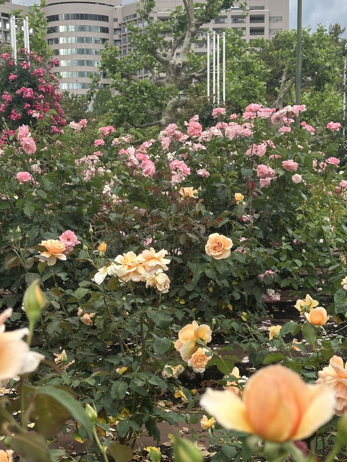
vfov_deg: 32.2
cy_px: 245
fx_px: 802
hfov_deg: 24.4
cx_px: 177
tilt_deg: -2.3
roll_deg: +1.3
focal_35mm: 60
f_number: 1.78
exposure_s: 1/797
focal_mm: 6.86
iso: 64
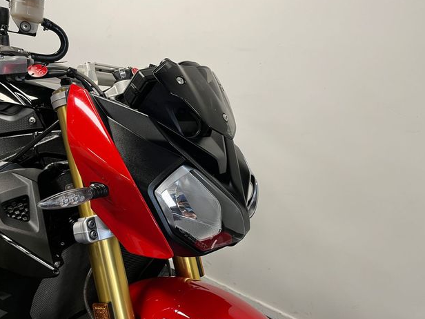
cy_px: 157
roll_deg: -1.9
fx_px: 331
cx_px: 207
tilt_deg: -15.7
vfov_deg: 51.4
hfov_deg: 65.3
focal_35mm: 27
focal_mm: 5.1
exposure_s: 1/50
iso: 80
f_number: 1.6
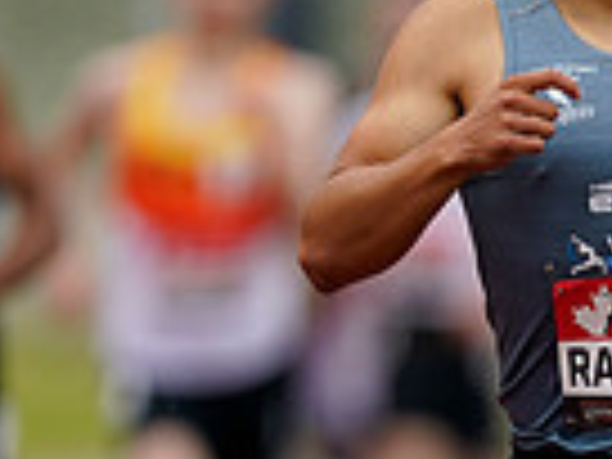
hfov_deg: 1.0
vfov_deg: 0.8
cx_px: 536
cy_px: 590
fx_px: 33715
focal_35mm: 1907
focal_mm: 600
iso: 320
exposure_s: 1/640
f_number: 4
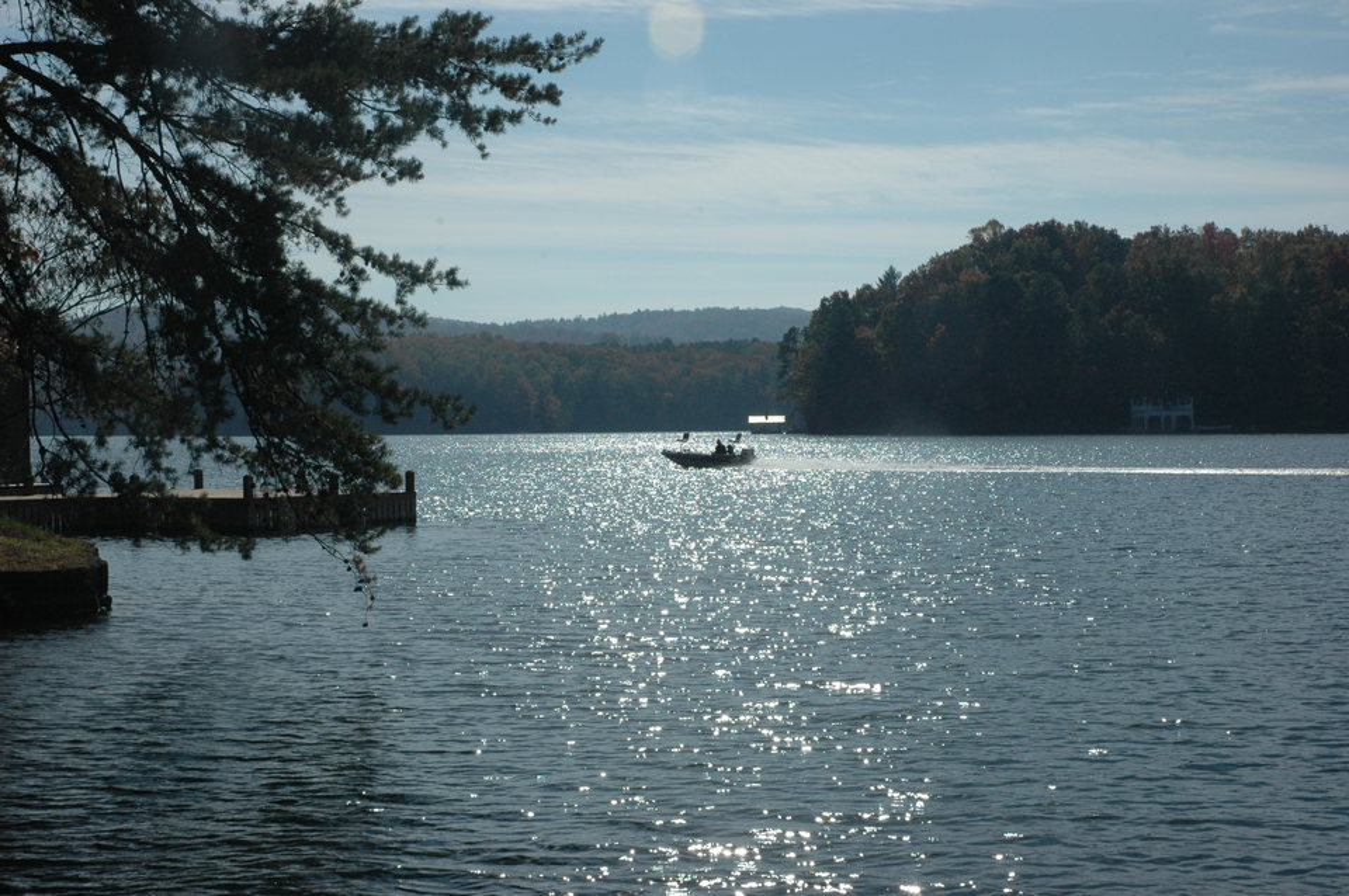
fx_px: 2246
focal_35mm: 60
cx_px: 674
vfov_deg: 22.6
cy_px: 448
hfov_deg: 33.4
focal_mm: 40
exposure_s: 1/1000
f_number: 16
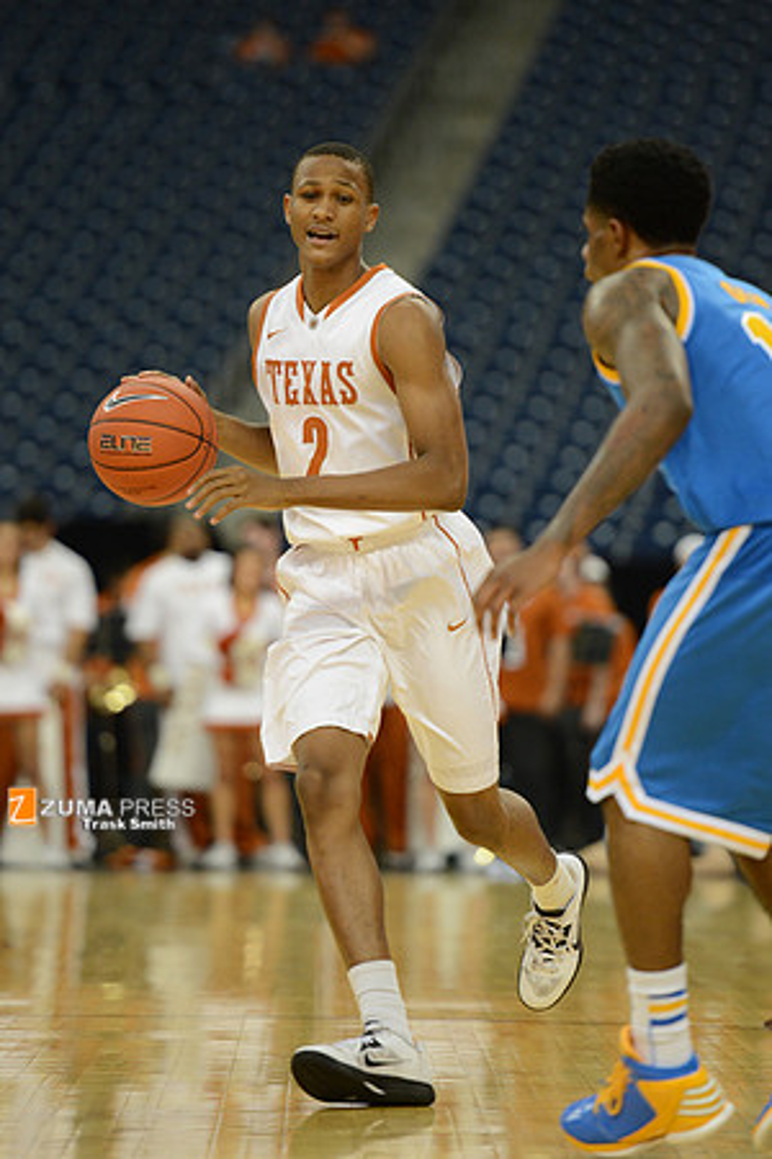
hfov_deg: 6.9
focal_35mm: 200
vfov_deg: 10.3
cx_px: 386
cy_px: 580
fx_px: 6433
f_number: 2.8
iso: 3200
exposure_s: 1/1600
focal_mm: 200
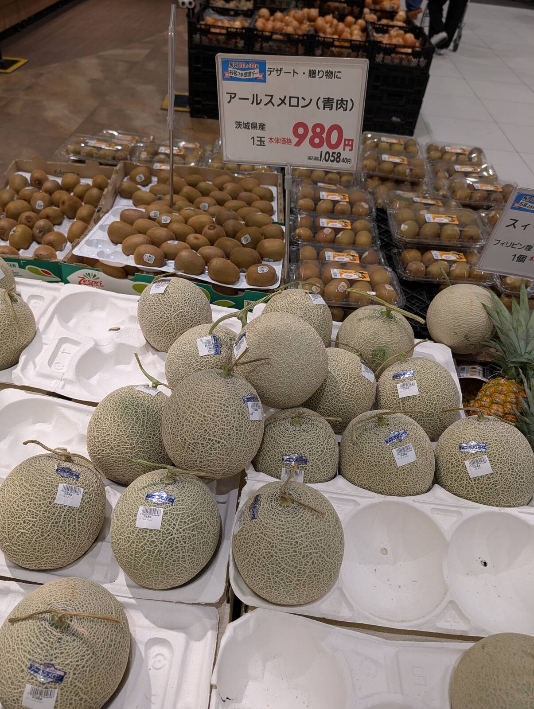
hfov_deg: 56.9
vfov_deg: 71.5
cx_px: 267
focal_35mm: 24
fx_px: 492
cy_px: 354
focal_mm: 6.9
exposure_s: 1/120
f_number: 1.68
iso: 41
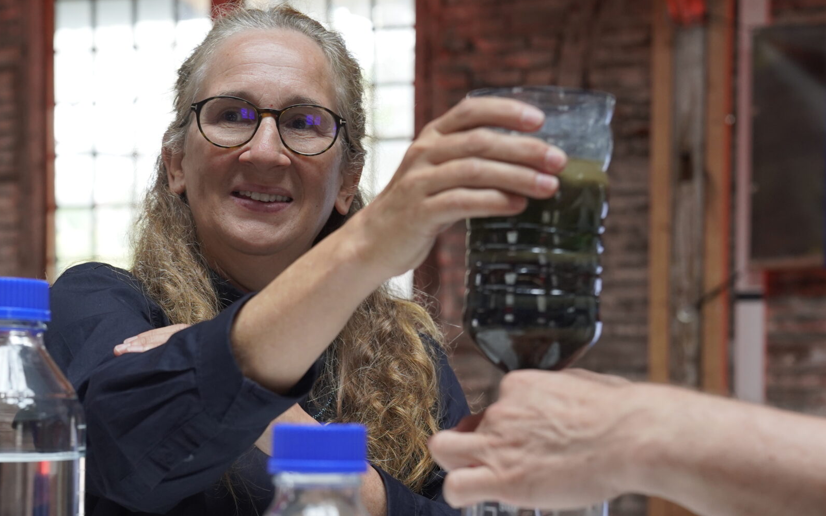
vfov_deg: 17.3
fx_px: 1688
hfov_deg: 27.5
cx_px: 364
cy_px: 408
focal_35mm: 75
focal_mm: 46
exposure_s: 1/160
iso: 1000
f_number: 4
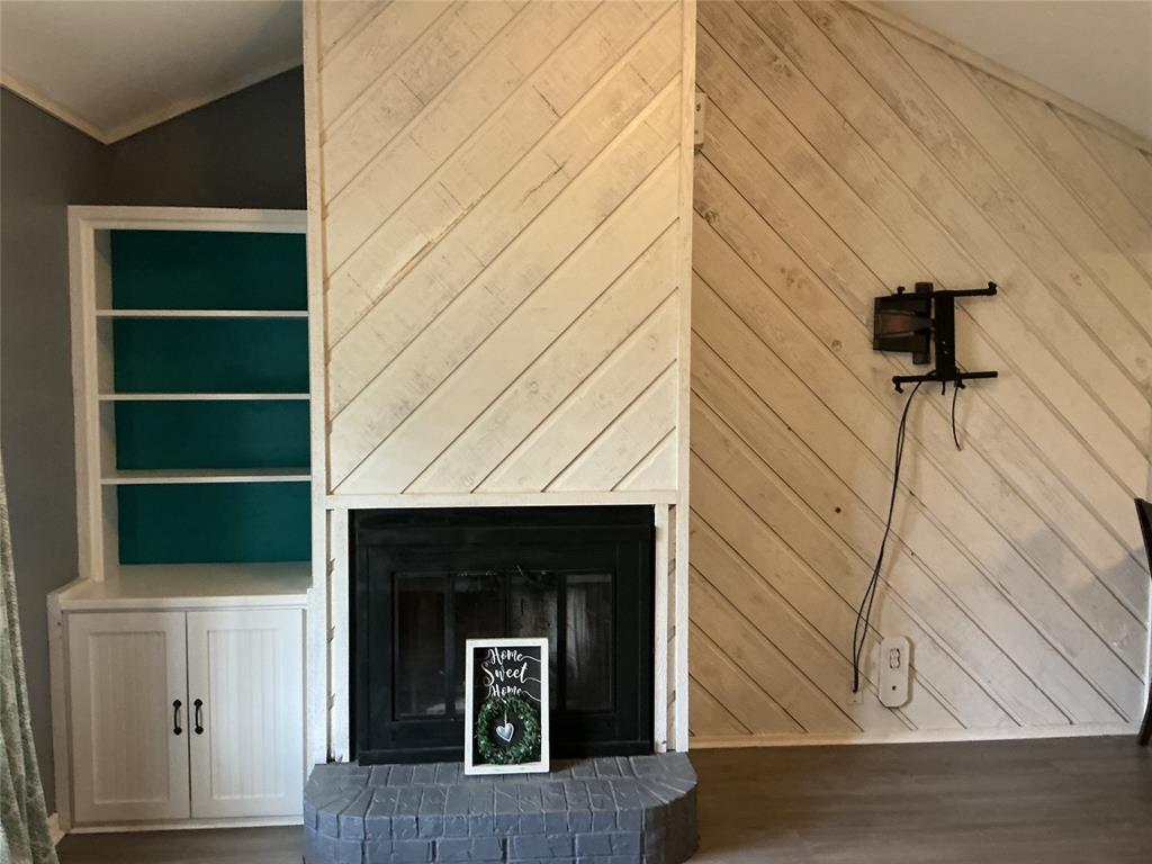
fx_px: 965
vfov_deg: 48.2
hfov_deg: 61.7
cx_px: 576
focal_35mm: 29
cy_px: 432
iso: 200
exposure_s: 1/40
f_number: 1.8
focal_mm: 3
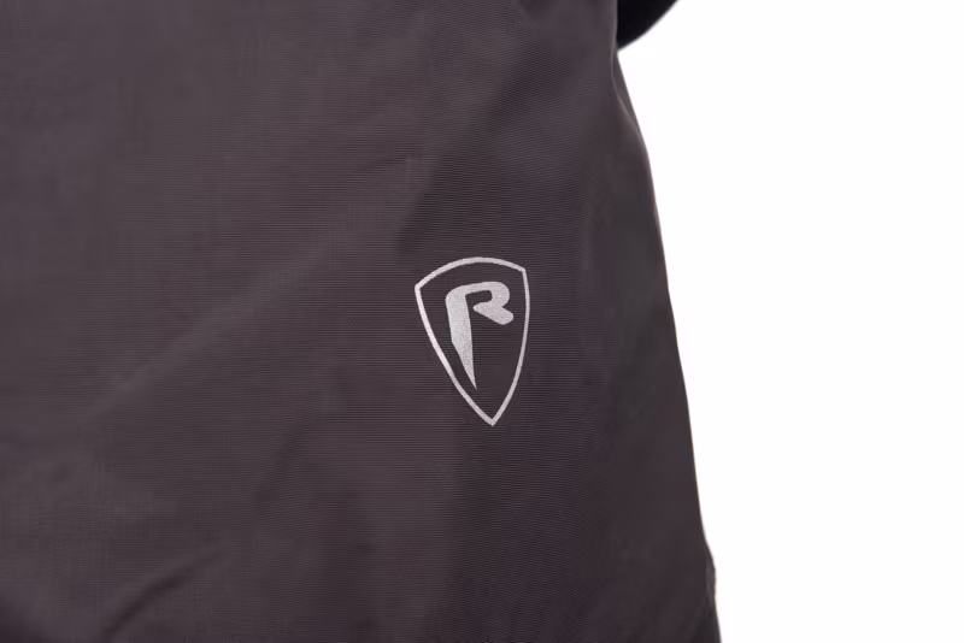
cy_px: 322
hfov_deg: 32.4
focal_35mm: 62
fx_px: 1661
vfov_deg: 21.9
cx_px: 482
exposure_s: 1/160
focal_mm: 62
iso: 160
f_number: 11
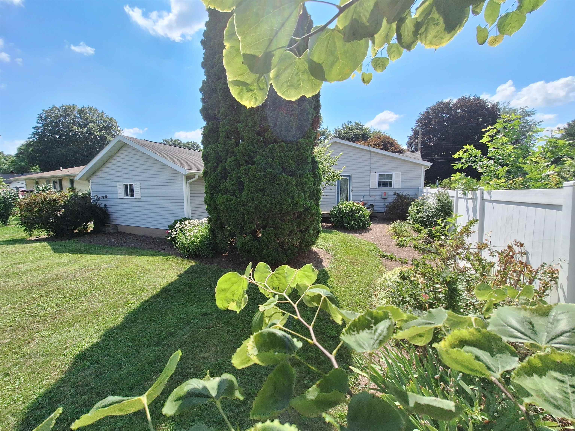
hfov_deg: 106.2
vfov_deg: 89.9
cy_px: 216
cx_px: 288
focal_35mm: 13
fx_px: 216
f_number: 2.2
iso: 40
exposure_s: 1/2058
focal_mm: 1.74
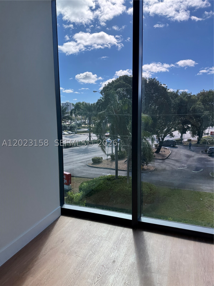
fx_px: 198
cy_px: 143
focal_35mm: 24
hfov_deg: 56.8
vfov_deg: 71.6
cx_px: 107
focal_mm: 6.76
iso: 80
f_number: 1.78
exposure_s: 1/2252
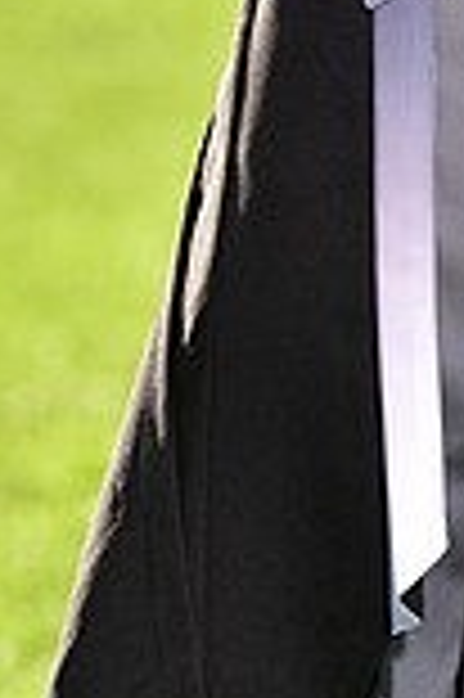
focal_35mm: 748
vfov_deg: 2.8
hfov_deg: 1.8
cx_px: 466
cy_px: -414
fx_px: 14493
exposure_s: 1/250
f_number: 5
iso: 80
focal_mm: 200
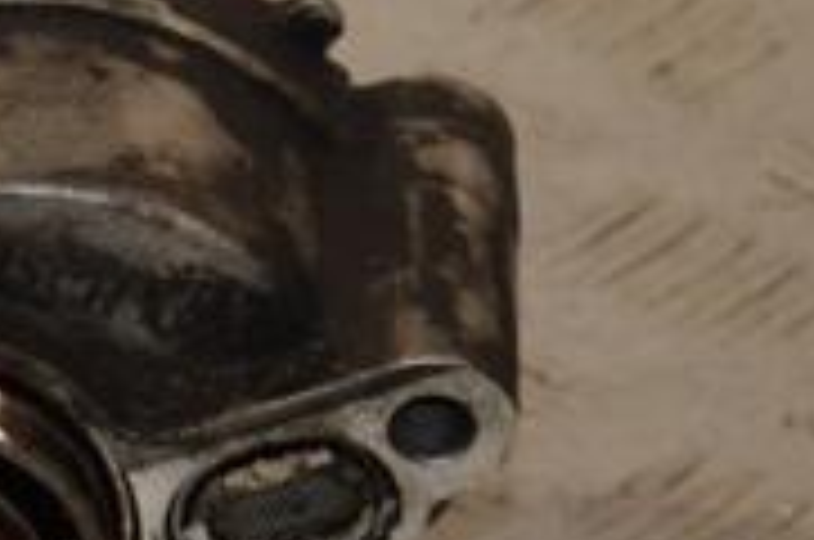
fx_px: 9562
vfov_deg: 3.2
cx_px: -54
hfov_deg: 4.9
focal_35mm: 424
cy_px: 248
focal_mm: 85
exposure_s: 1/200
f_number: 6.3
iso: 800
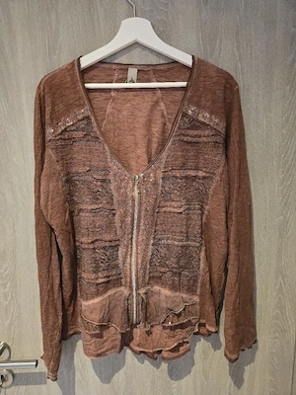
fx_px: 262
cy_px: 198
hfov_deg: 58.9
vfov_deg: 73.9
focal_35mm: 23
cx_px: 148
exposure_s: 1/101
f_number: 1.7
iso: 2000
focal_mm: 6.3
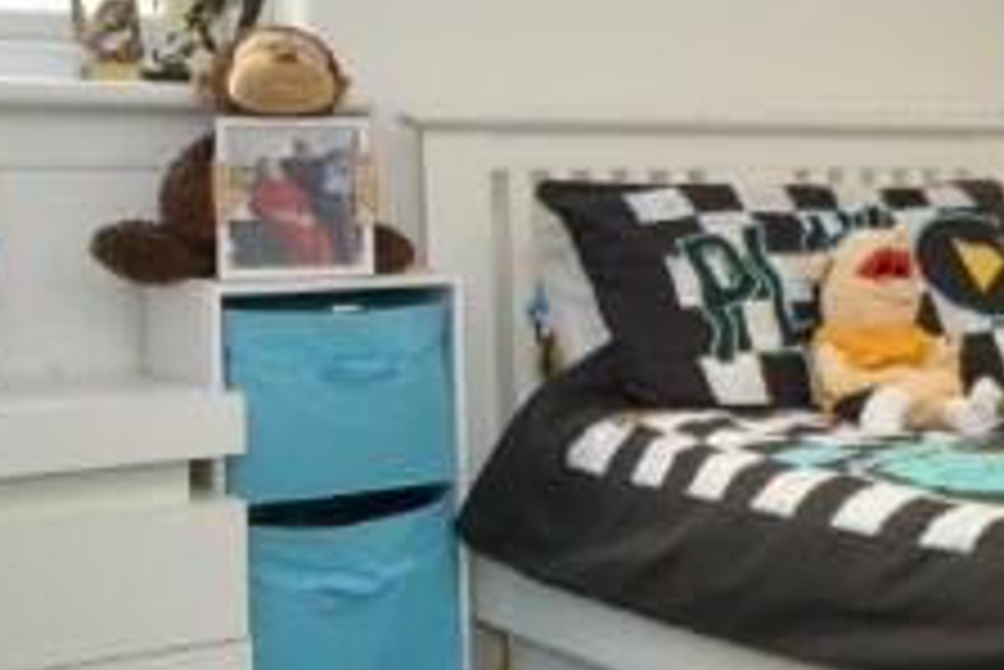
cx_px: 1414
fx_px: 1926
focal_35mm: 69
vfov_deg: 19.7
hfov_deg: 24.3
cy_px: 193
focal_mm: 10
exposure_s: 1/60
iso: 720
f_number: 4
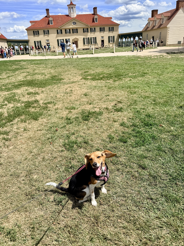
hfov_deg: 56.8
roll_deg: +4.4
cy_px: 123
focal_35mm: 24
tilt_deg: -24.1
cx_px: 92
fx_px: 170
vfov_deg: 71.6
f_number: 1.78
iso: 80
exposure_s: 1/4673
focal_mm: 6.76
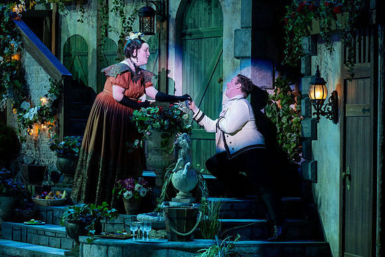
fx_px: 1337
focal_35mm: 125
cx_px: 192
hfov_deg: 16.4
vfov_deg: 11.0
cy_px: 128
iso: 1000
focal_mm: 125
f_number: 5.6
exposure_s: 1/160
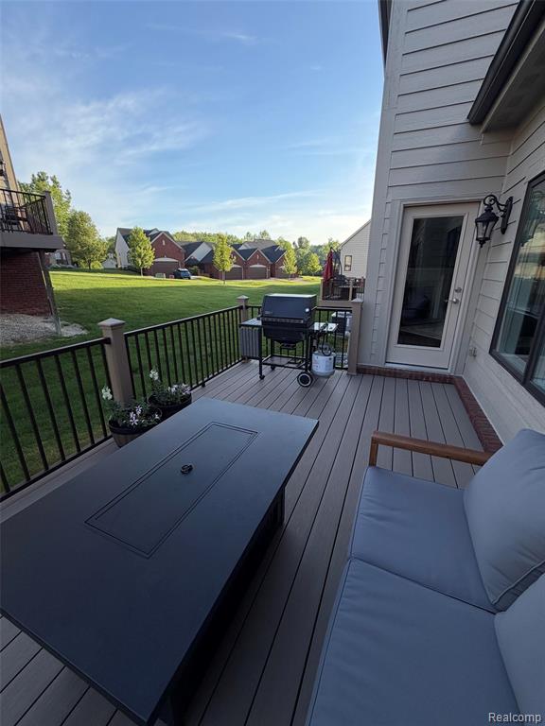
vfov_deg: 102.1
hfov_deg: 85.7
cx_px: 272
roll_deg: +0.4
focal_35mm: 14
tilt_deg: -17.4
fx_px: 294
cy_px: 363
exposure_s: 1/540
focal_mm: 2.22
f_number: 2.2
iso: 40
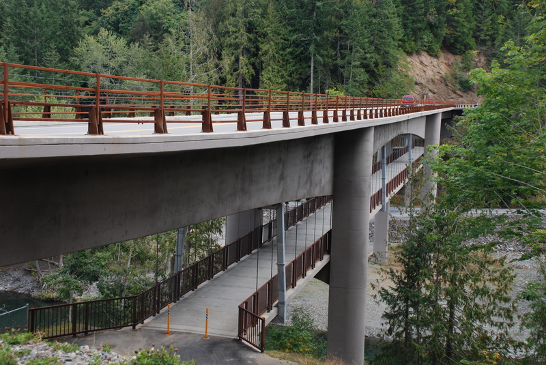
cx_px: 273
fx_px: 797
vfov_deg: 25.8
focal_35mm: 52
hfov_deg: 37.8
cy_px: 182
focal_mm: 35
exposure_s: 1/160
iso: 250
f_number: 6.3
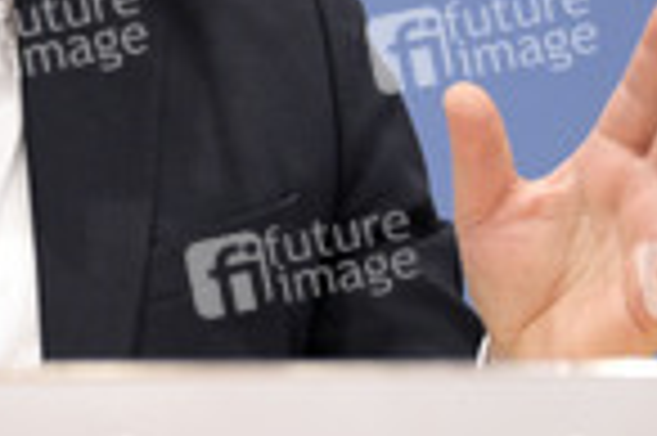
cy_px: -72
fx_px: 6526
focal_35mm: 358
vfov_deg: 3.8
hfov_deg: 5.7
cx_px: -88
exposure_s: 1/400
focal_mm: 116
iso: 5000
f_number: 5.6
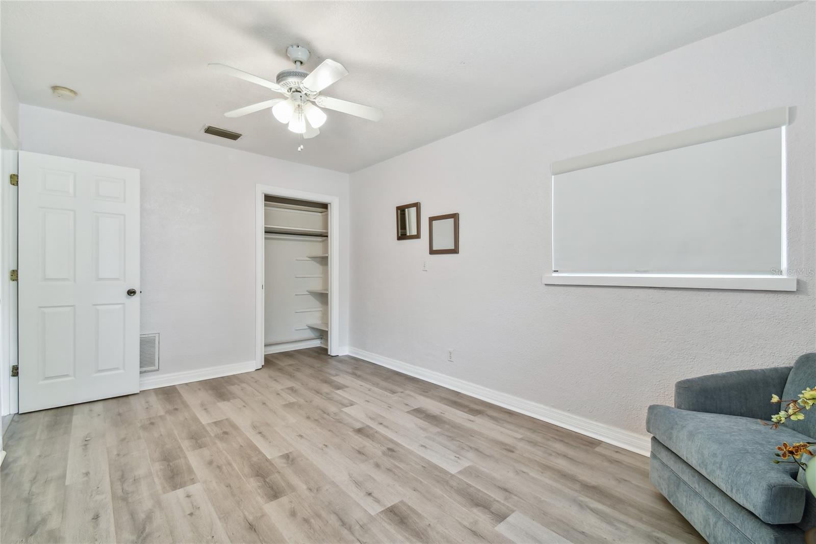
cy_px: 272
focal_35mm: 15
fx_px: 340
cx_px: 408
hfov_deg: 100.4
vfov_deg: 77.3
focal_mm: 10
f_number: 6.3
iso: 100
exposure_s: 1/4
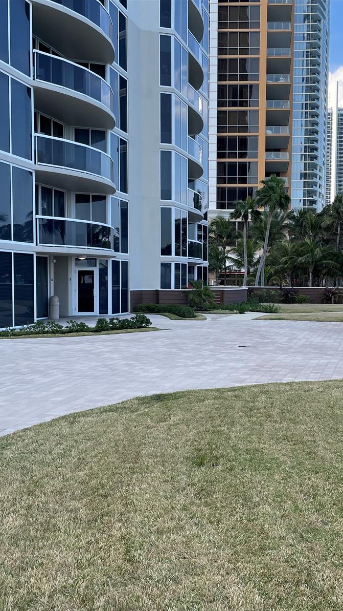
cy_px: 307
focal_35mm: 38
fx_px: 614
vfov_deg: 52.8
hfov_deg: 30.8
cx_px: 245
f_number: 1.6
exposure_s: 1/979
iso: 32
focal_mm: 4.2
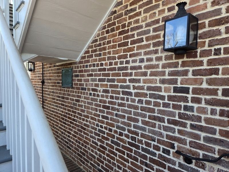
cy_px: 86
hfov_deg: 73.9
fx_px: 152
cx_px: 114
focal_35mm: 23
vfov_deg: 58.9
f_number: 1.8
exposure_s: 1/180
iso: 40
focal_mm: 5.4
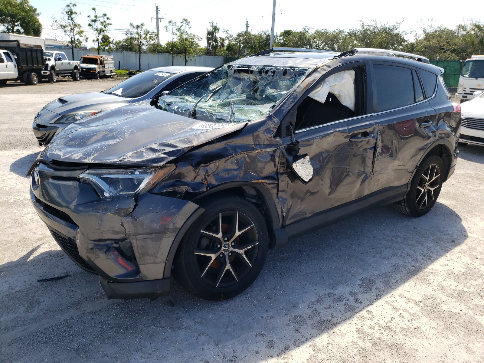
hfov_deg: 67.3
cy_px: 182
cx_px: 242
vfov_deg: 53.1
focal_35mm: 26
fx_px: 364
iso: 50
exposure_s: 1/2000
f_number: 1.5
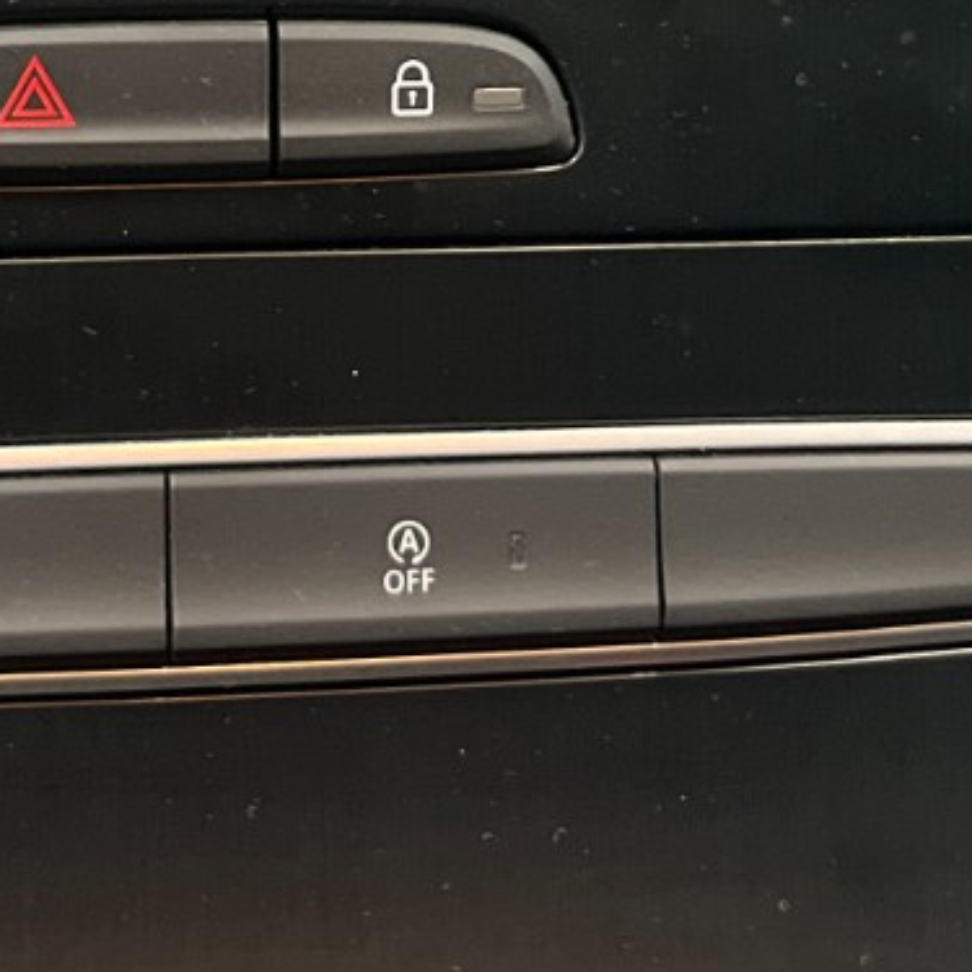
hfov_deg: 17.7
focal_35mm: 98
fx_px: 3113
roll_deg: -2.8
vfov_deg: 16.6
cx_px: 345
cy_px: -329
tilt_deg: -28.6
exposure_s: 1/33
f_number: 1.6
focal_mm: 5.1
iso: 640
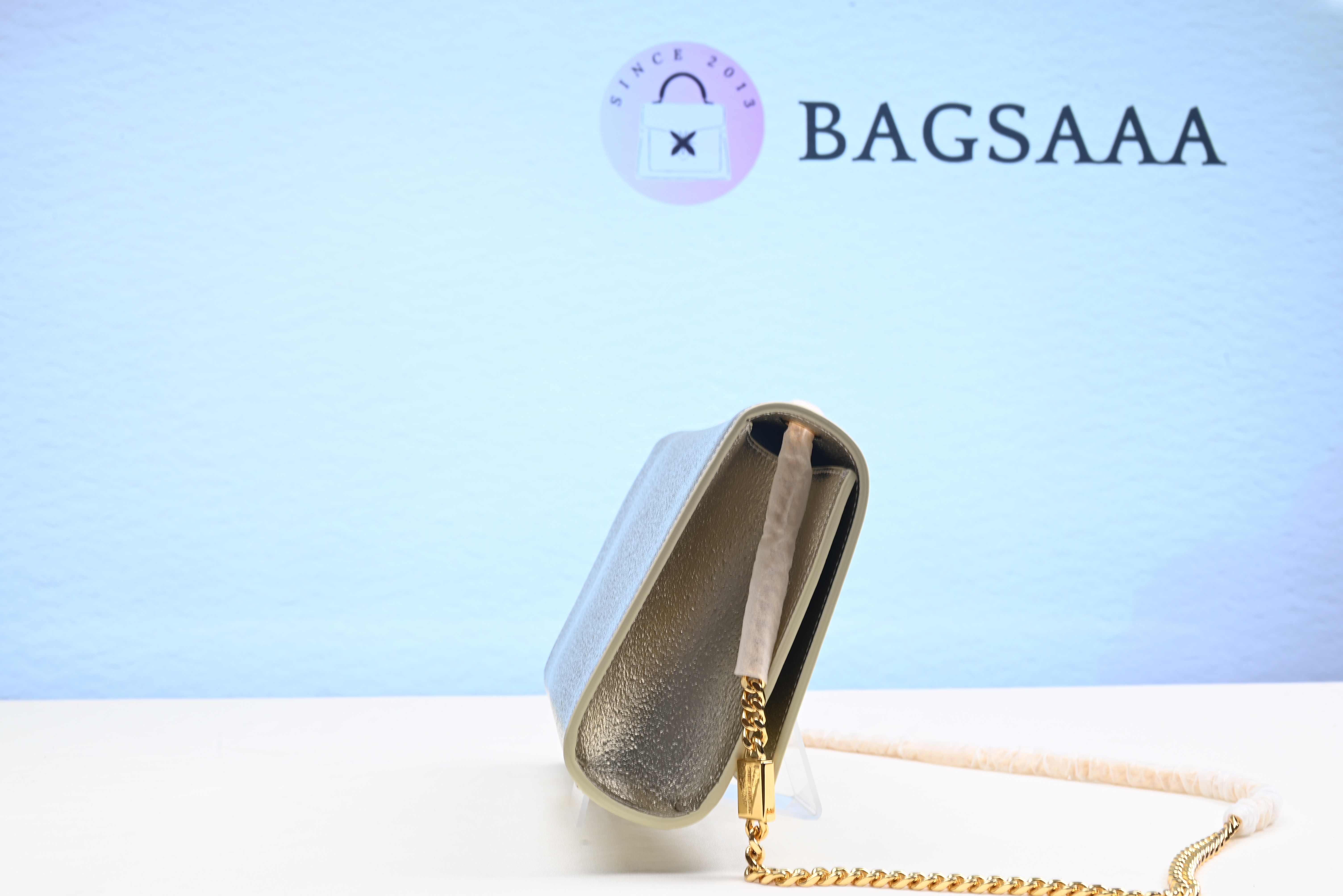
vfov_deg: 32.7
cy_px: 448
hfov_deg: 47.4
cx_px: 672
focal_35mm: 41
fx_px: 1530
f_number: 16
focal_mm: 41
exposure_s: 1/2
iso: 100
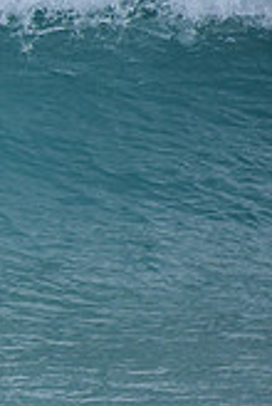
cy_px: 199
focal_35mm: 1764
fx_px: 19907
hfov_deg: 0.8
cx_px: -430
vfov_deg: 1.2
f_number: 5.6
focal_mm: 500
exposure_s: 1/2000
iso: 560
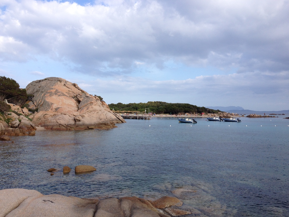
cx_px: 144
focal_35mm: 35
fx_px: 292
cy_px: 108
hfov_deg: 52.6
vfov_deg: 40.7
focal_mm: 4.28
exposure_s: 1/1022
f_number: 2.4
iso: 50
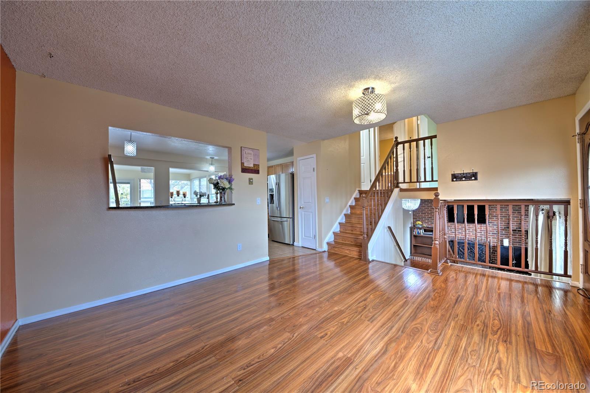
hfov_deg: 112.6
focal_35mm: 12
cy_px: 196
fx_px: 197
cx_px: 295
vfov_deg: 90.0
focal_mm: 12
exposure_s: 1/6
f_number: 9
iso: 400
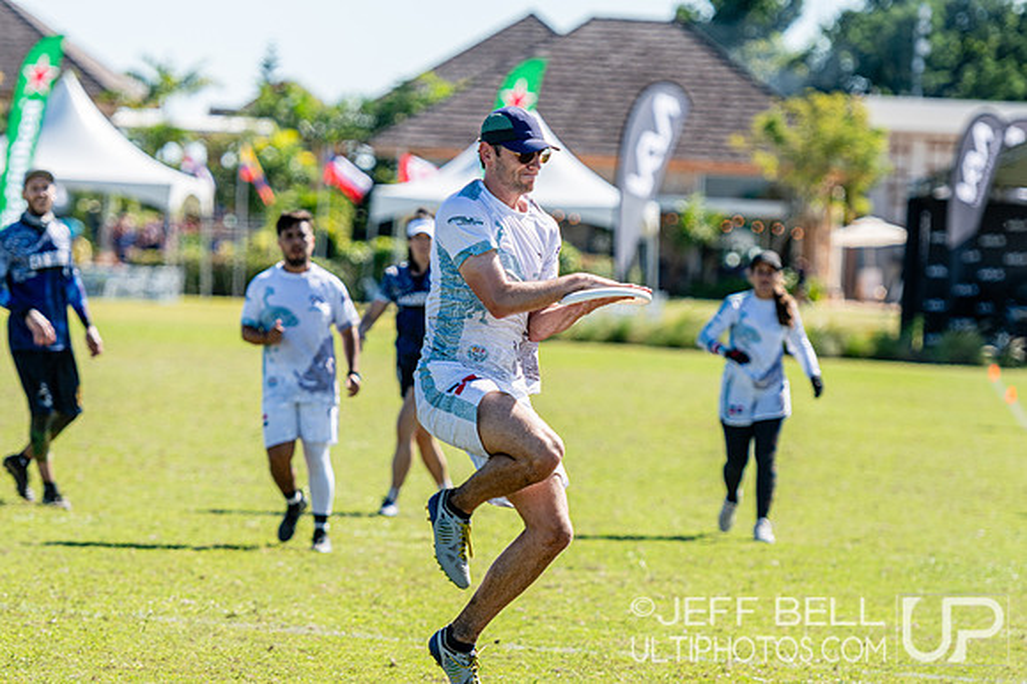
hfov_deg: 8.9
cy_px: 342
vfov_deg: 5.9
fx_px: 6614
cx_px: 514
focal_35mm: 232
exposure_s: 1/1600
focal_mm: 155
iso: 90
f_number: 3.2
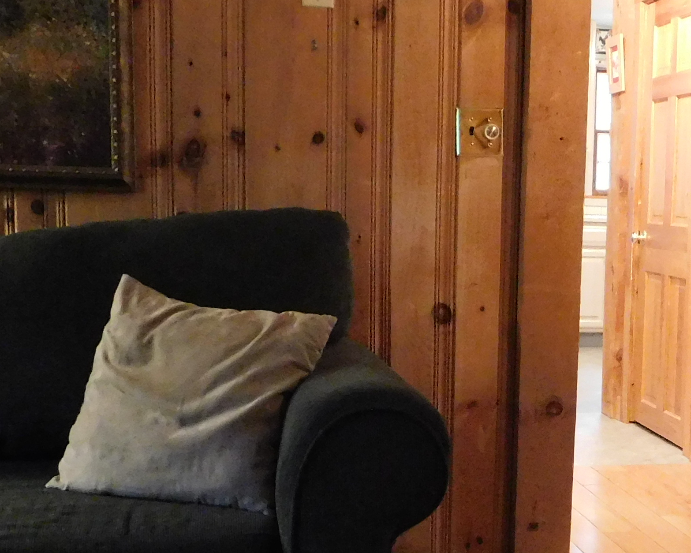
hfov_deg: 27.5
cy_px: 425
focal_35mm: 66
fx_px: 1350
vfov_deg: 22.9
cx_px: 647
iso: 800
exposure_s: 1/13
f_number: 3
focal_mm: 4
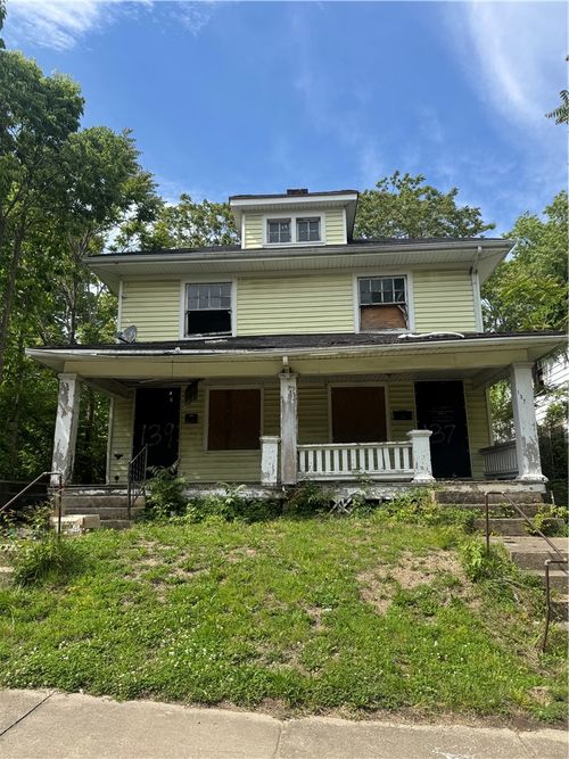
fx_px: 526
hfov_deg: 56.8
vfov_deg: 71.6
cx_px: 284
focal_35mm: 24
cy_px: 380
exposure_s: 1/3247
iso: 80
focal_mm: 6.76
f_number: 1.78
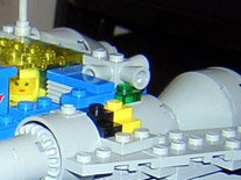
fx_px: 967
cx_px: -56
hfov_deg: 13.8
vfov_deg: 10.6
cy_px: 144
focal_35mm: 139
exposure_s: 1/60.1
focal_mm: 4.7
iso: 100
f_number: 2.6
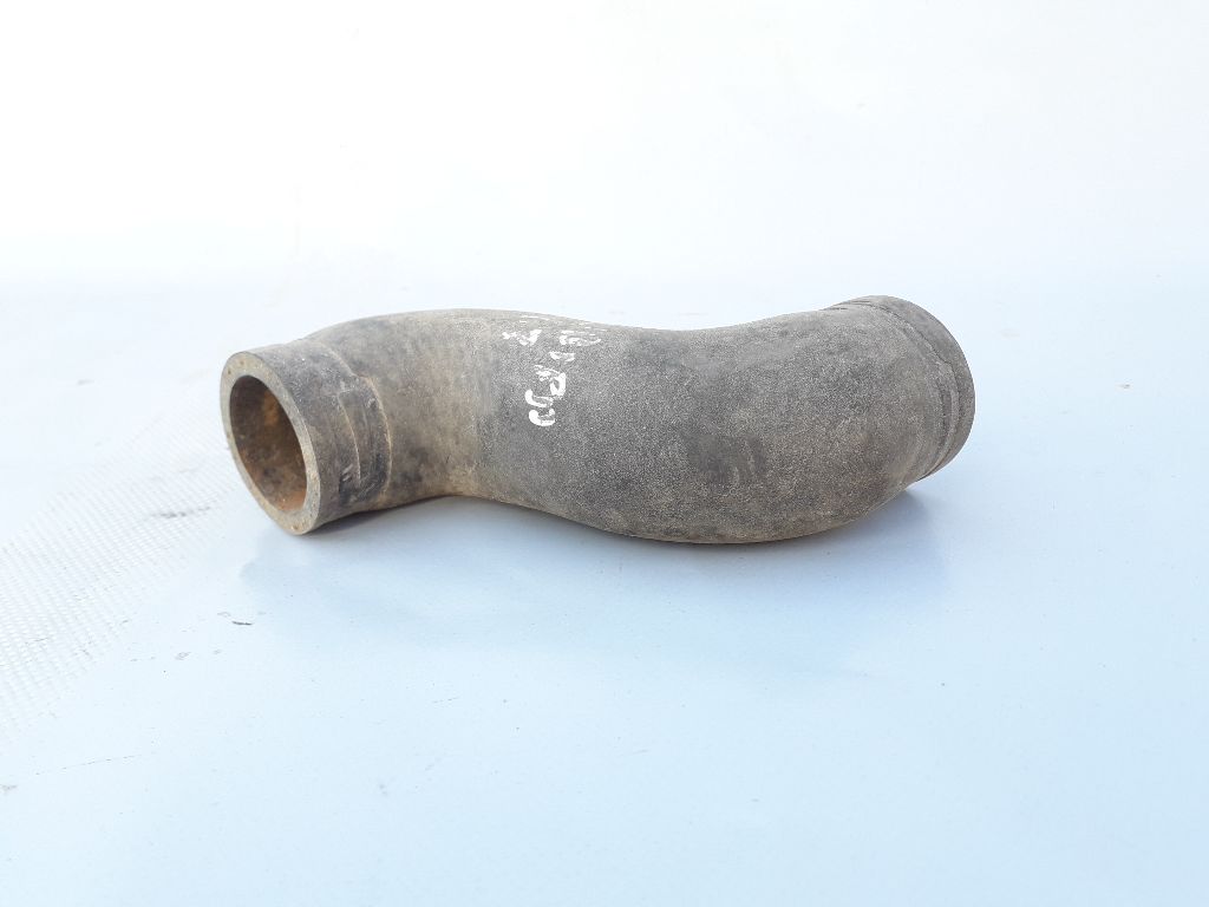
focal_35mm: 27
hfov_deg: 65.3
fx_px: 943
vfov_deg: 51.4
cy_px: 454
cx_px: 604
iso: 40
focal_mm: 3.6
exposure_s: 1/137
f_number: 1.9
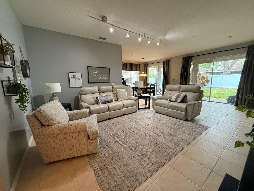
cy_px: 96
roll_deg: +0.3
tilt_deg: -8.9
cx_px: 127
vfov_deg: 85.7
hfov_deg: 102.1
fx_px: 103
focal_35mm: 14
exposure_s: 1/120
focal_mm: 2.22
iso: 640
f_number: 2.2
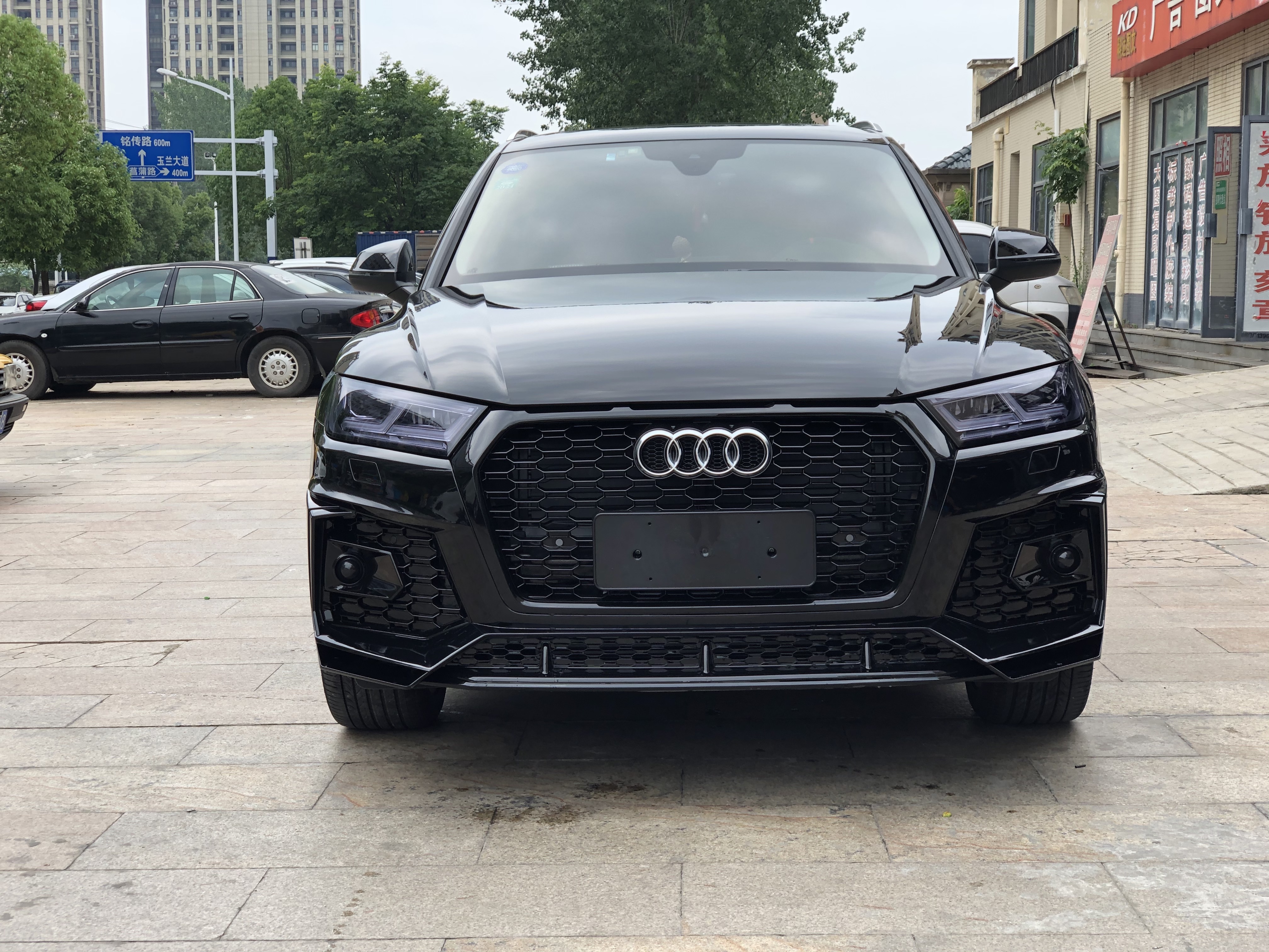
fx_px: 1906
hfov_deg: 36.8
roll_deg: +0.1
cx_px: 634
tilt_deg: -5.5
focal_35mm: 52
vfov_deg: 28.0
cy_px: 476
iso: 16
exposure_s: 1/214
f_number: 2.4
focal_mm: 6
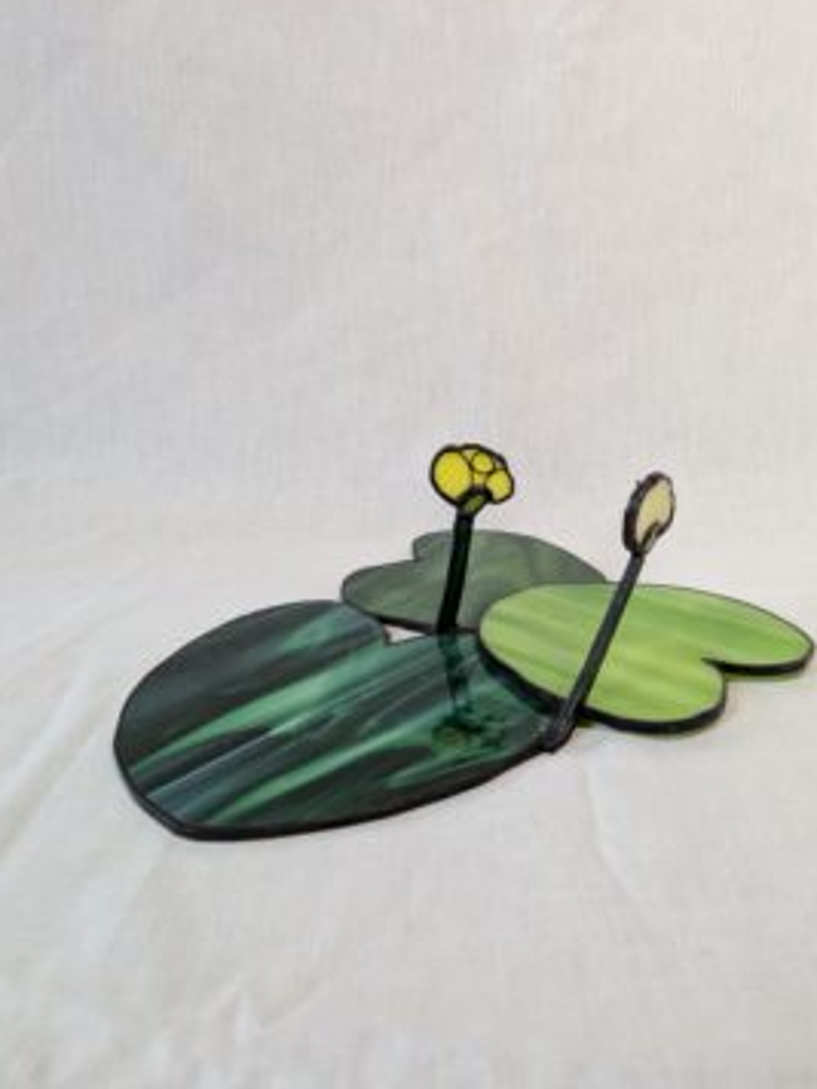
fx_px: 850
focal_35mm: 27
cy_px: 575
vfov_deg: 65.3
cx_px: 450
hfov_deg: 51.3
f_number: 1.7
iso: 53
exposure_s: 1/25
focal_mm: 4.53
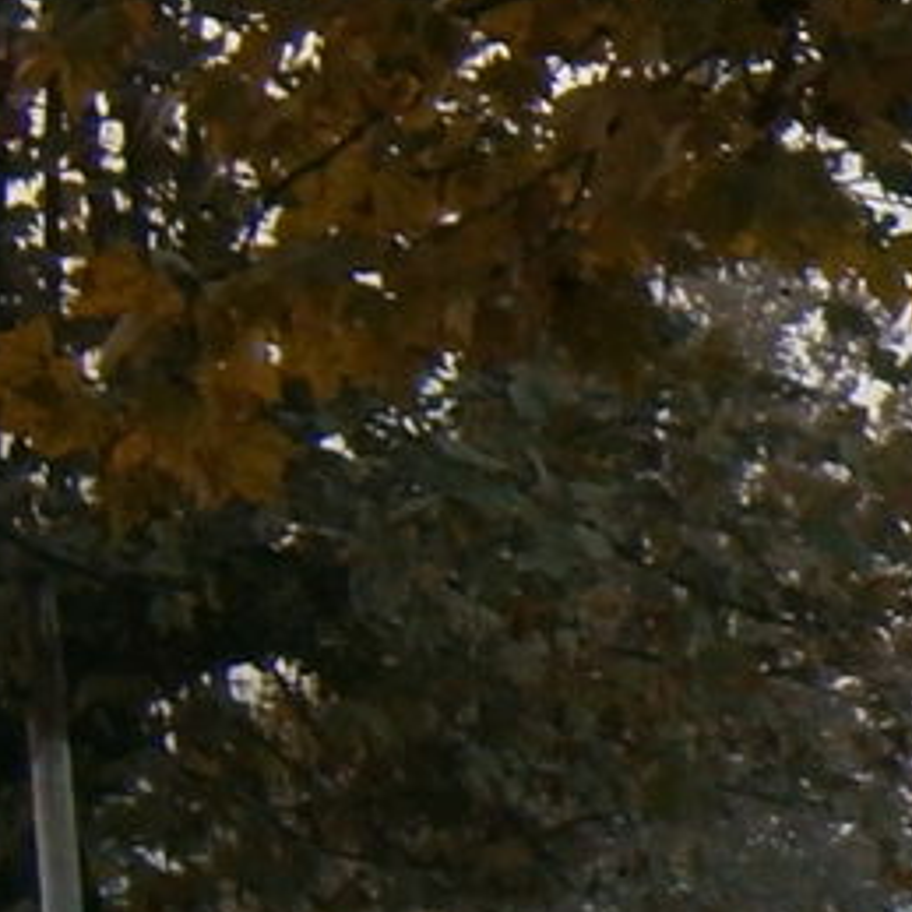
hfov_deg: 7.7
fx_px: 6051
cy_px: 1102
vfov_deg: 8.5
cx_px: 2546
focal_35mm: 203
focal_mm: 5.5
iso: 80
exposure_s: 1/60
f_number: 2.9
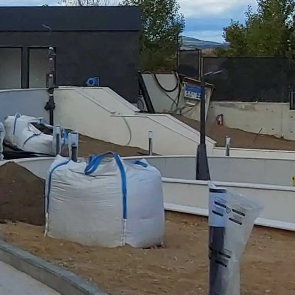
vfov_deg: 13.5
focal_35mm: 129
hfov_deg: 12.7
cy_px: 78
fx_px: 1244
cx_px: -164
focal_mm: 2.91
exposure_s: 1/2394
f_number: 1.9
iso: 50
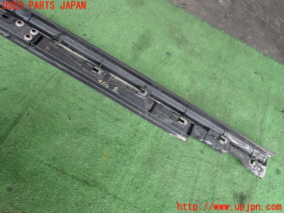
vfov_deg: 54.9
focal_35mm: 25
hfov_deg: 69.4
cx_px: 142
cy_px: 106
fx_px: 205
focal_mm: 4.5
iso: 100
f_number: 2.8
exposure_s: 1/200
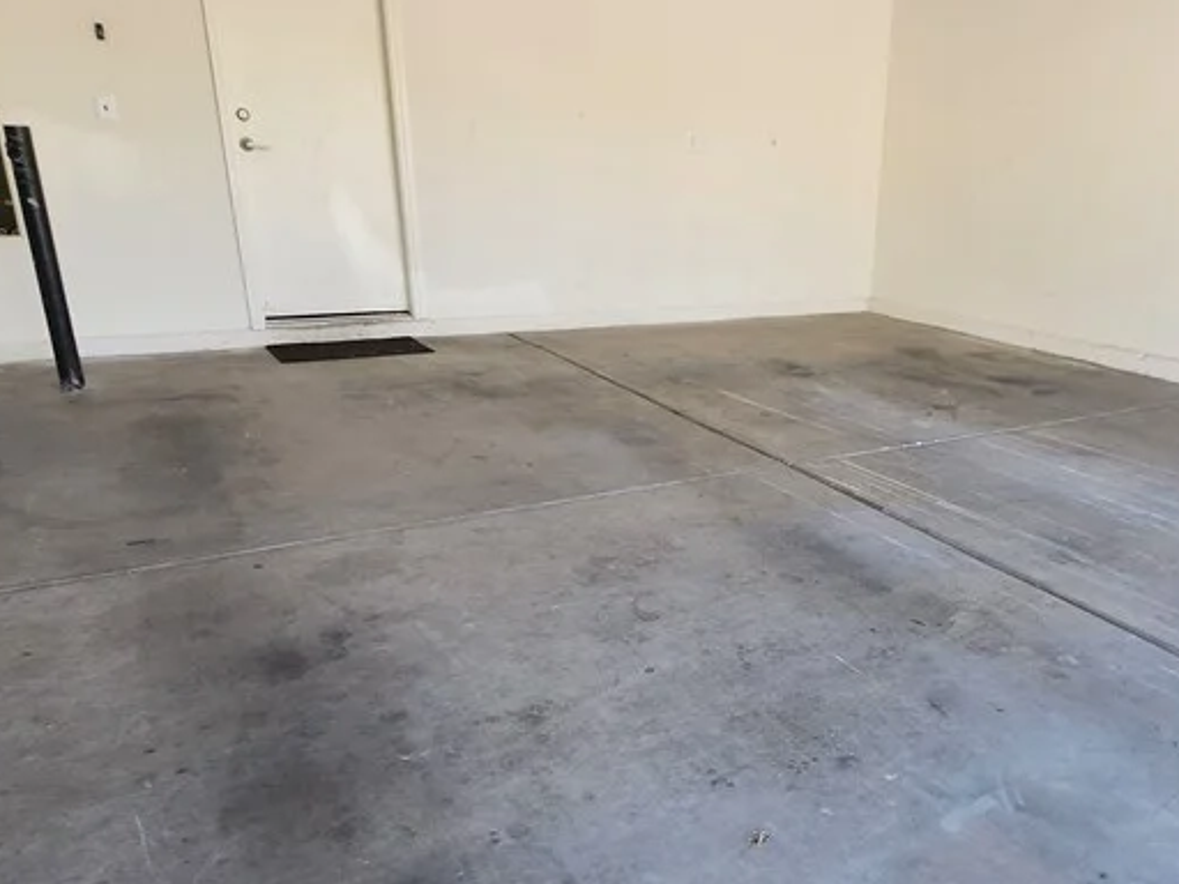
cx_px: 778
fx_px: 886
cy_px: 552
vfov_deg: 52.5
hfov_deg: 65.7
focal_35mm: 26
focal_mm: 1.7
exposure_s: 1/120
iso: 40
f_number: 2.2
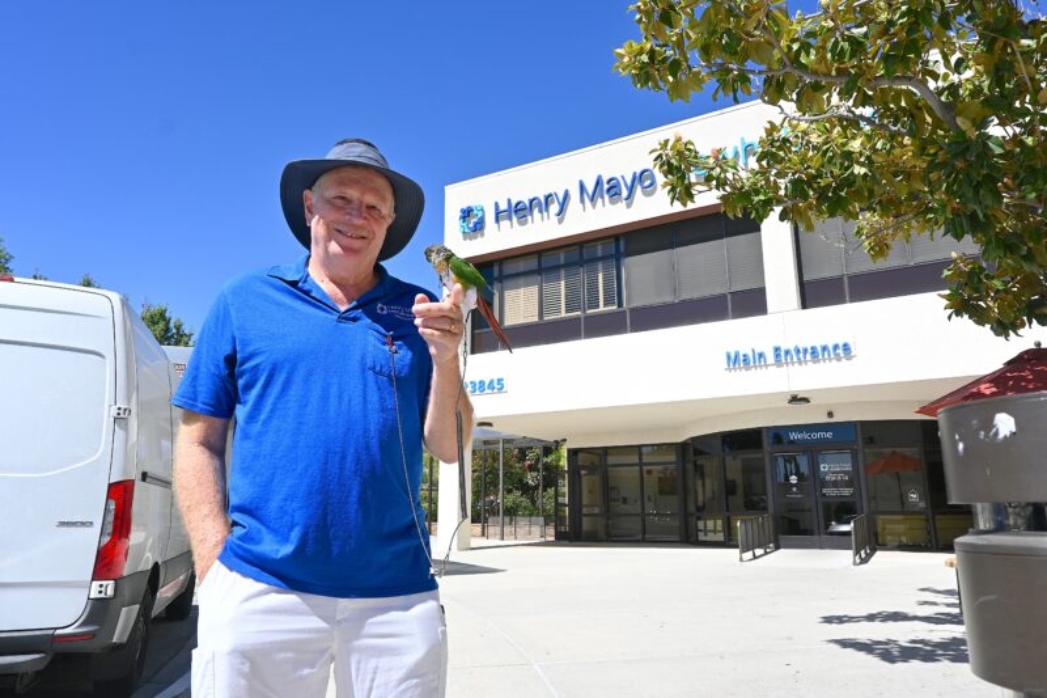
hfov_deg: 73.8
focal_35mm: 24
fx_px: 698
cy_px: 349
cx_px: 524
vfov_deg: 53.1
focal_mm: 16
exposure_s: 1/320
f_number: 6.3
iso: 100
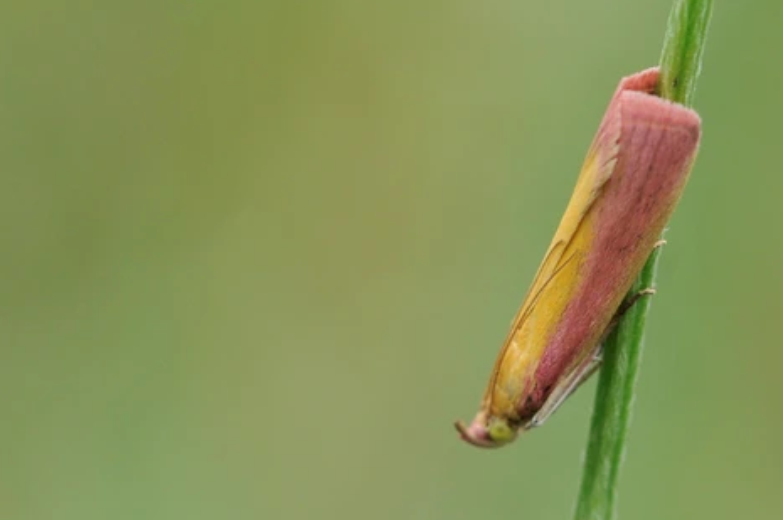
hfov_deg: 9.5
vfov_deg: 6.3
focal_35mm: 217
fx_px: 4708
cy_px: 273
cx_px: 281
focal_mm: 105
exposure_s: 1/500
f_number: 9
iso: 400
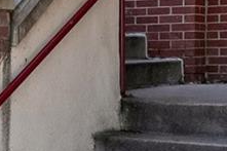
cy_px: -185
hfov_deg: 16.4
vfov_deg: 10.2
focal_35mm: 120
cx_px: -52
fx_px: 754
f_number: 8
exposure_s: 1/60
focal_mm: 11
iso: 100
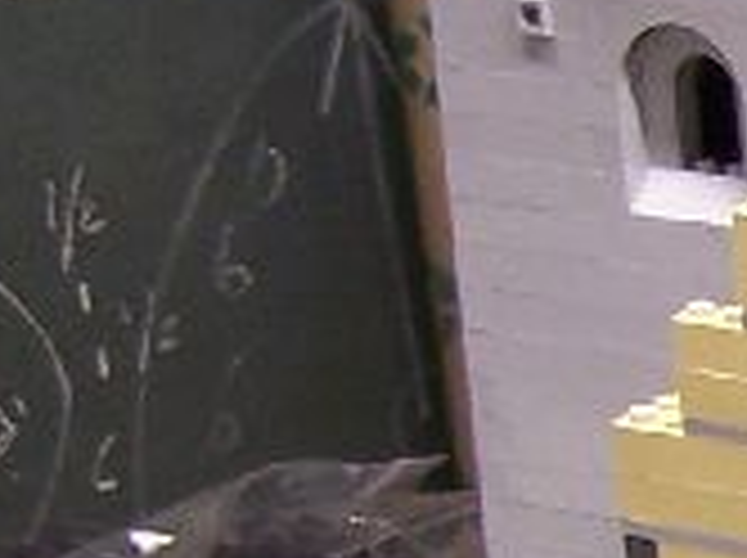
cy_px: 1156
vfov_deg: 5.4
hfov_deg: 6.9
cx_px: 1998
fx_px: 5732
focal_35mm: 266
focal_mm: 7.1
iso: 80
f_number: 2.9
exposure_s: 1/6
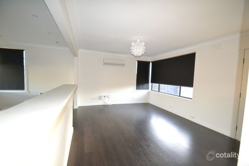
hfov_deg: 100.4
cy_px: 83
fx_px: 104
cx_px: 124
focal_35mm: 15
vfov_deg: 77.3
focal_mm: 10
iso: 2500
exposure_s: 1/60
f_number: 3.5
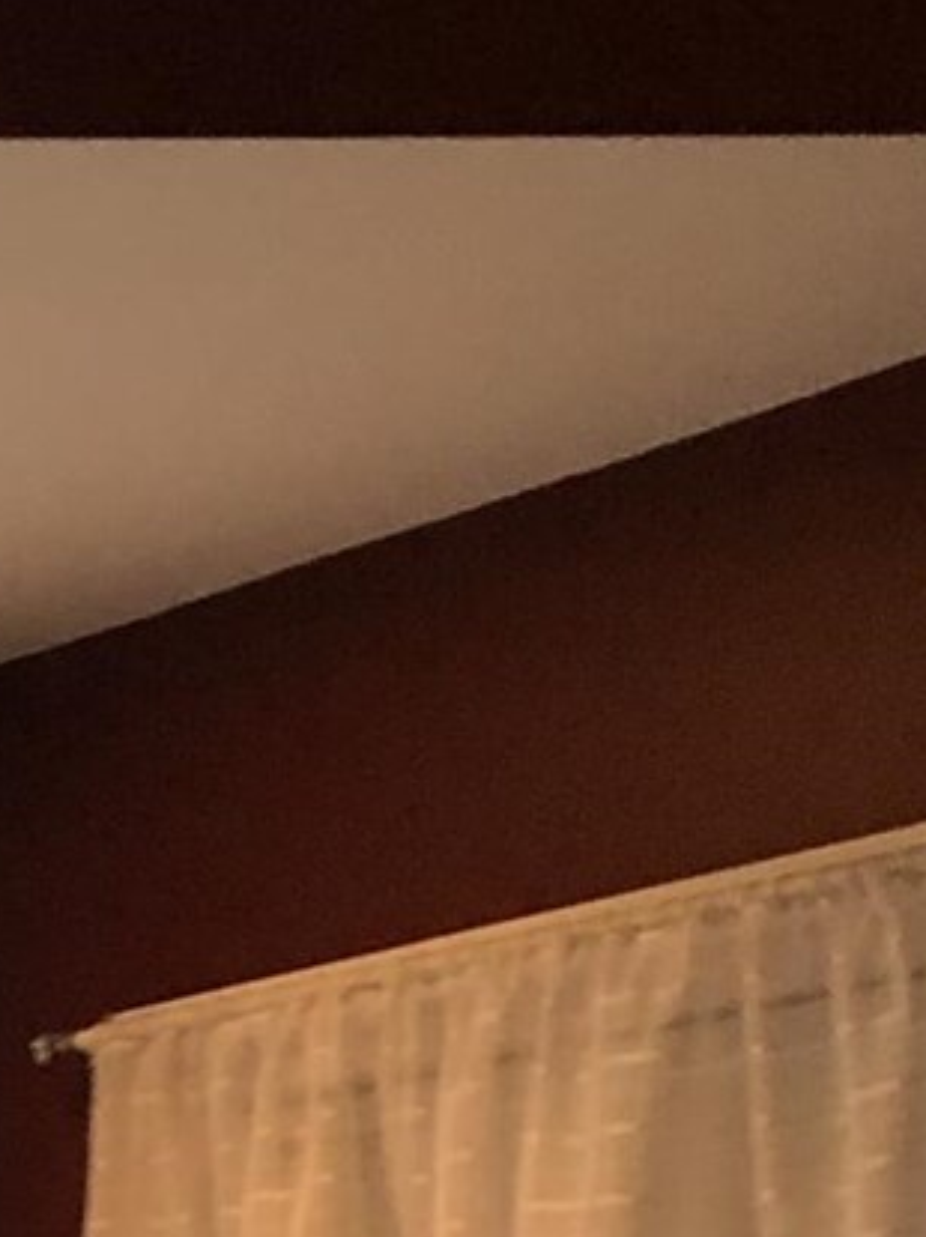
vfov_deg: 12.2
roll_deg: +0.7
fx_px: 5570
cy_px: 1715
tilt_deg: +2.2
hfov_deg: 8.5
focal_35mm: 156
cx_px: -1431
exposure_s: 1/24
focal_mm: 3.99
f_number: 1.8
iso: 40
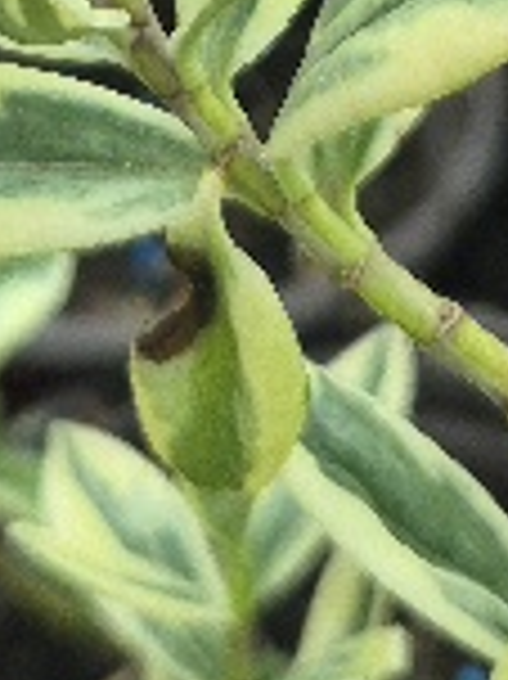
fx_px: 2391
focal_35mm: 122
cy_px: -486
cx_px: 112
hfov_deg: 12.1
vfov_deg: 14.5
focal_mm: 5.4
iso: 160
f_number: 1.8
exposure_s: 1/182
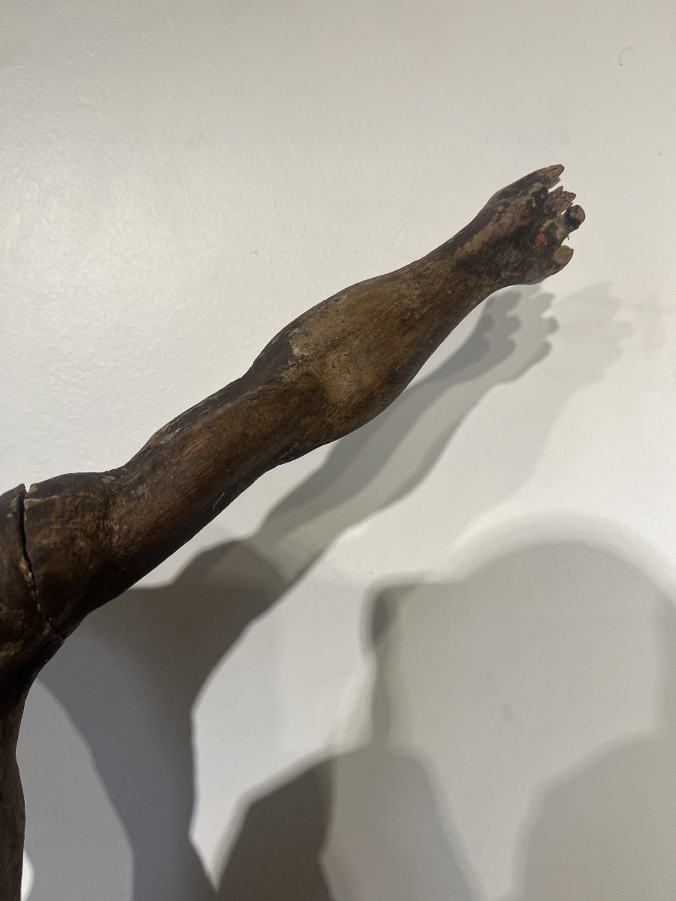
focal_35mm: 26
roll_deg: -1.1
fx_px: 677
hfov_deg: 53.1
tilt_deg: -2.5
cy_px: 450
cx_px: 338
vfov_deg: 67.3
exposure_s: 1/100
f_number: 1.6
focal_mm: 5.1
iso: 100
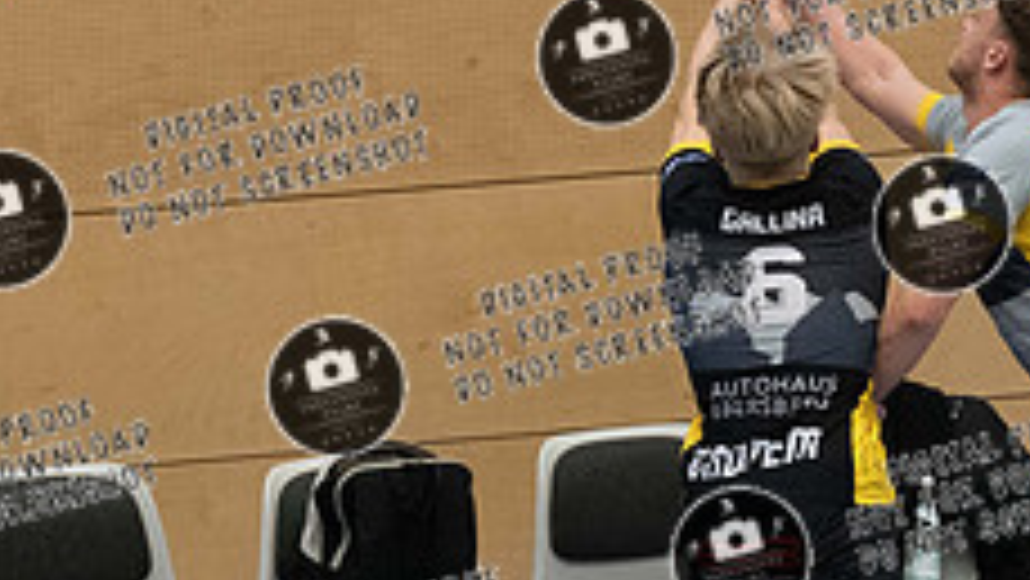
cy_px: 214
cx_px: 875
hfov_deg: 3.5
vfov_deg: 2.0
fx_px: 16666
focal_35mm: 610
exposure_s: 1/1000
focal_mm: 175
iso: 4000
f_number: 3.5
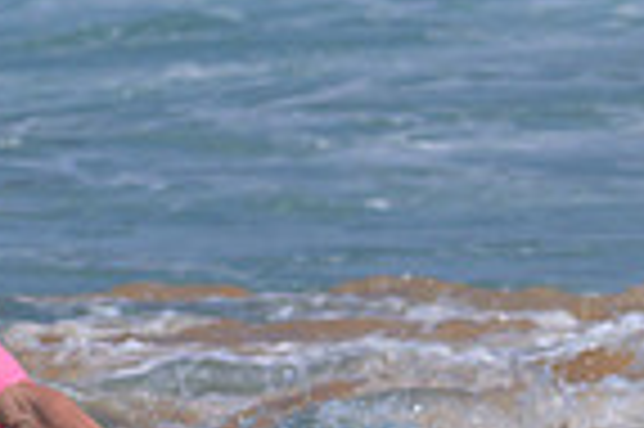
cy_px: 563
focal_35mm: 1916
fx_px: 34236
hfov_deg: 1.1
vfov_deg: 0.7
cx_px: 6
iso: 450
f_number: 11
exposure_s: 1/2000
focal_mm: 350
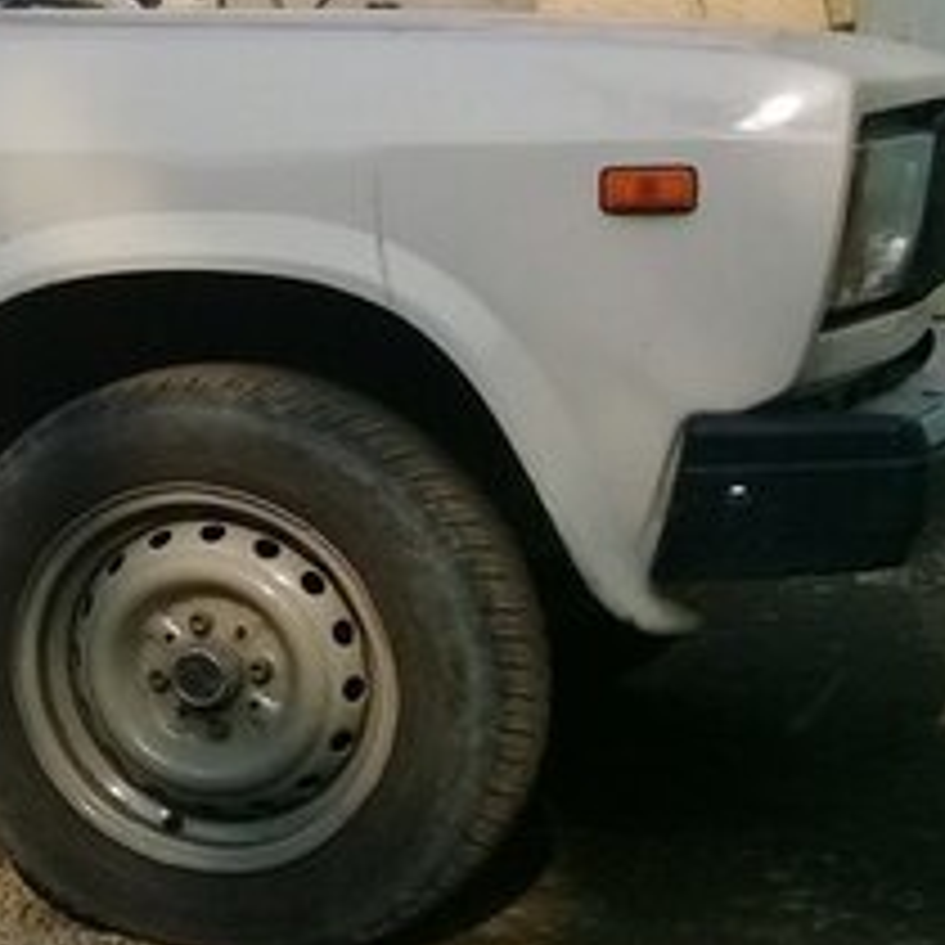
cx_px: -508
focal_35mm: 86
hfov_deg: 17.9
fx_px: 2656
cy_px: 304
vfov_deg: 20.1
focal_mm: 3.3
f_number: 2.2
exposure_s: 1/1495
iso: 50
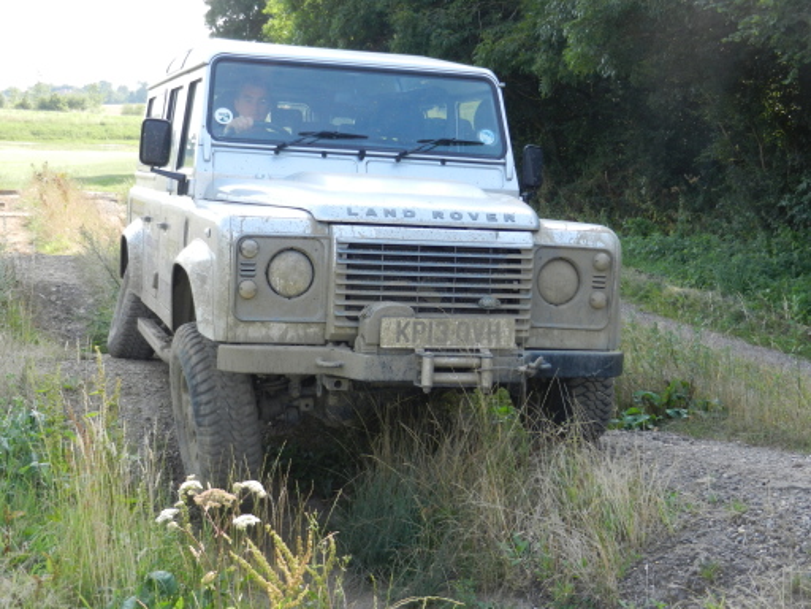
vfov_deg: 24.4
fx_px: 1406
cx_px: 406
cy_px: 304
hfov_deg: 32.2
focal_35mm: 60
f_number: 4.5
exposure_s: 1/250
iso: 220
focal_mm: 10.9
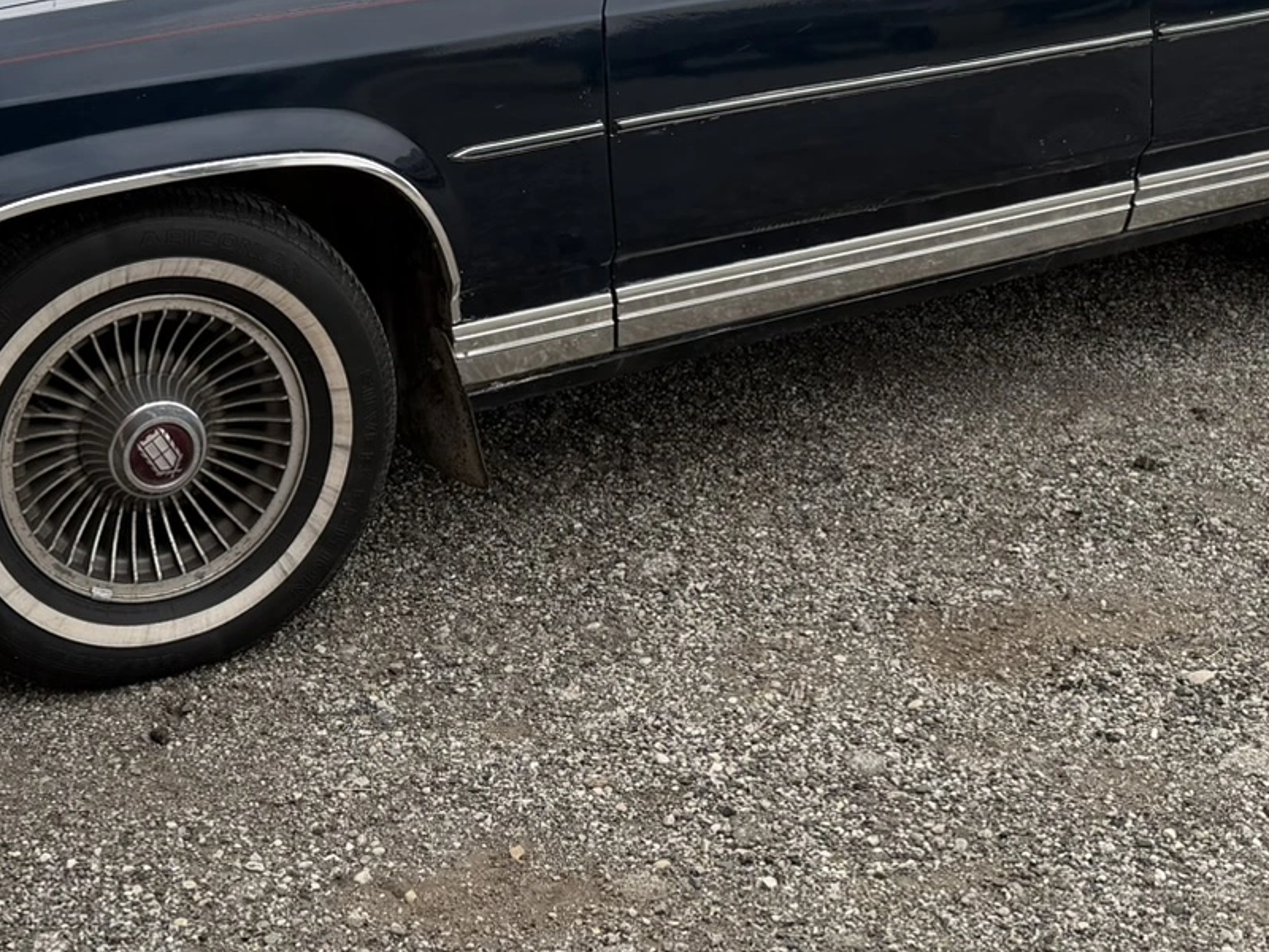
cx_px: 496
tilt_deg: -15.6
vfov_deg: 23.9
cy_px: 133
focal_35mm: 60
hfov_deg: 32.1
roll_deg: +0.7
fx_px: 2200
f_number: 1.78
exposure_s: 1/967
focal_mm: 6.76
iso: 80
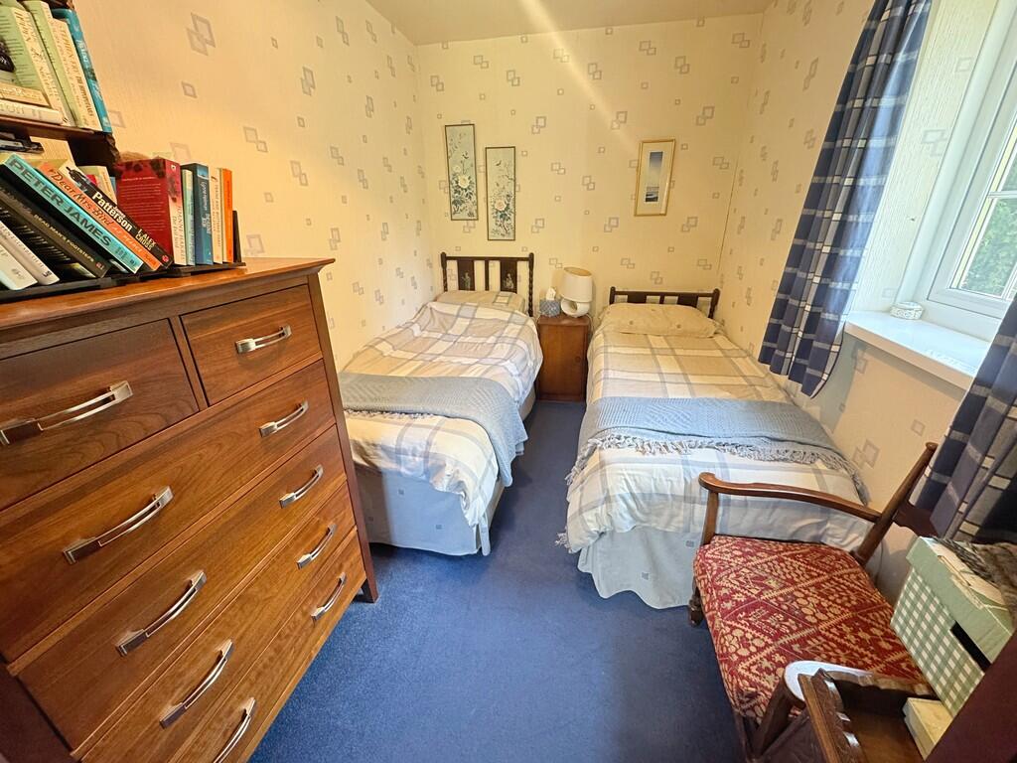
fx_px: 411
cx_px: 508
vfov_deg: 85.7
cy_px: 382
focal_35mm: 14
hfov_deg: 102.1
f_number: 2.2
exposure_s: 1/100
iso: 250
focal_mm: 2.22
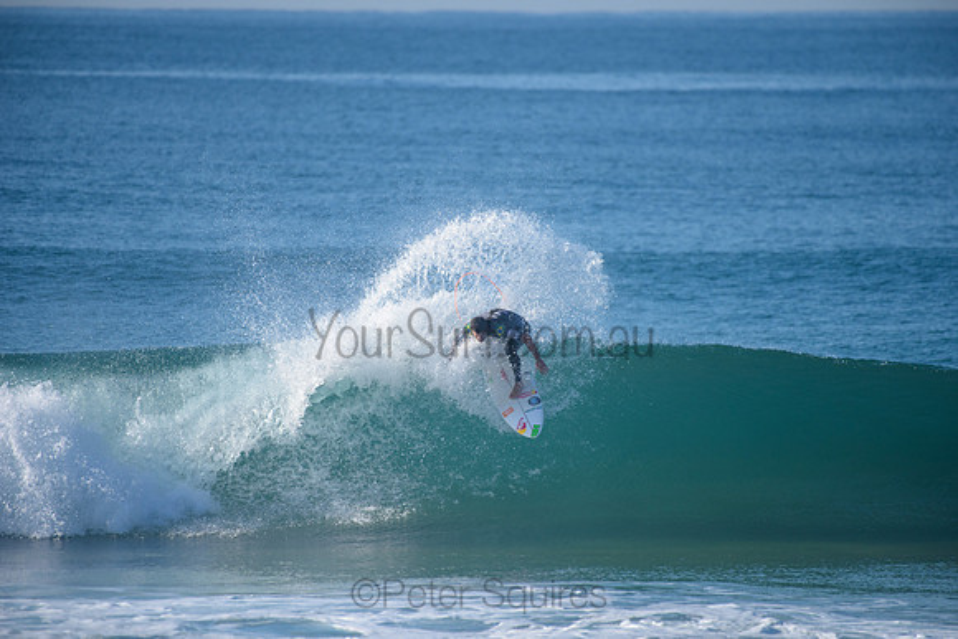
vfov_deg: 2.8
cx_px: 479
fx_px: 13308
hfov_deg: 4.1
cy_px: 320
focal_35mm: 500
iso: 280
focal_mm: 500
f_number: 5.6
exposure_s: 1/2000
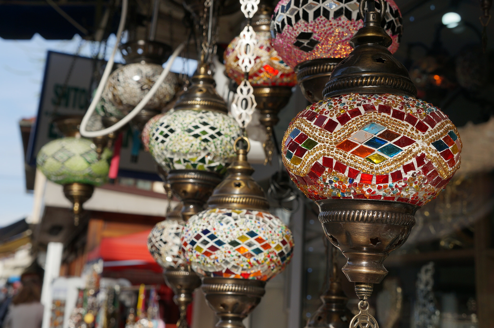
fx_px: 678
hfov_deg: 40.0
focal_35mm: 50
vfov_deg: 27.2
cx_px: 247
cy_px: 164
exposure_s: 1/125
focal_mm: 33
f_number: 8
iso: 100
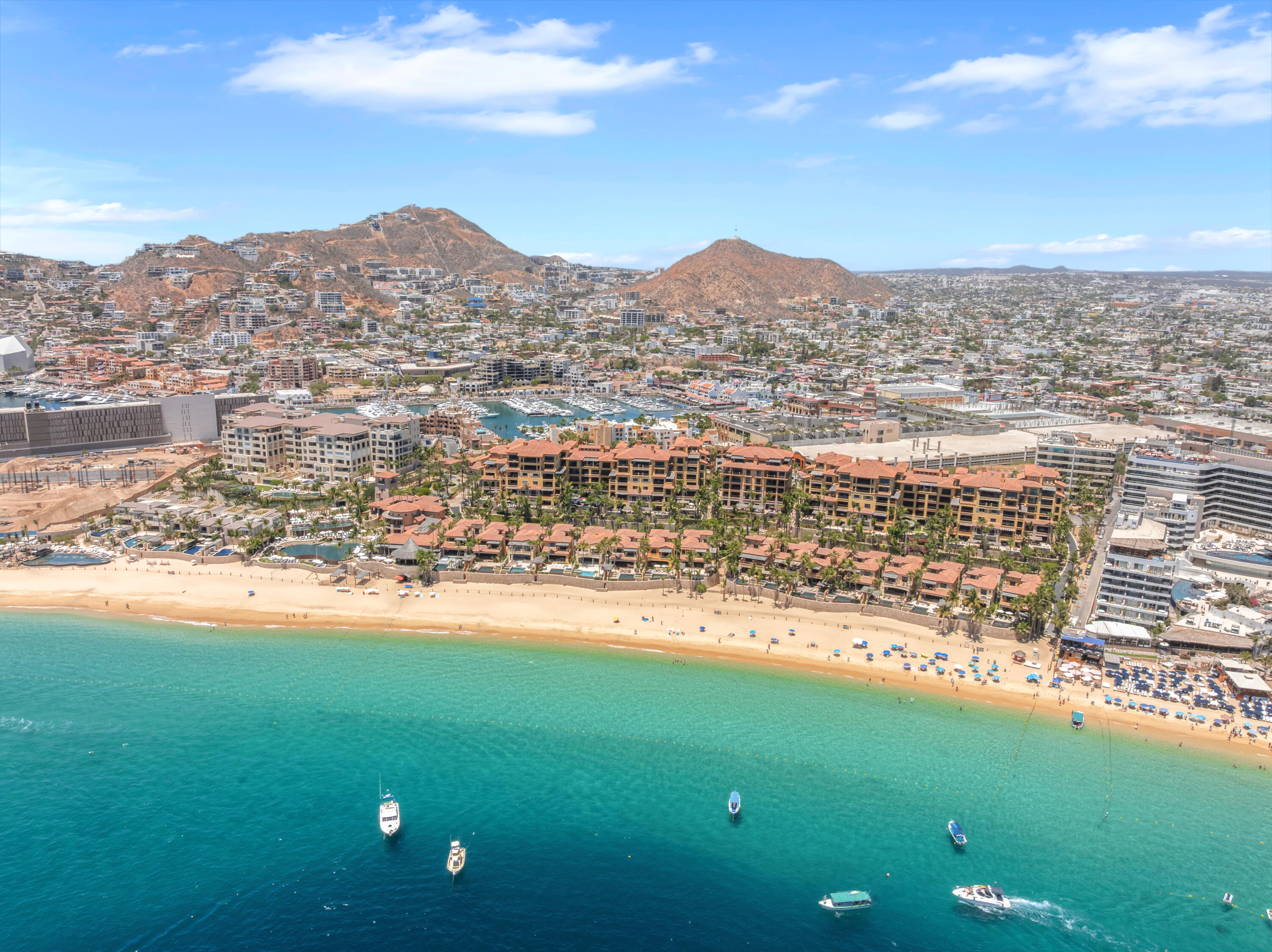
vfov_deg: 56.8
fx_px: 881
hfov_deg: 71.6
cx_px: 636
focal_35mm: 24
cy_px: 476
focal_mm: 12.29
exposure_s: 1/80
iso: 100
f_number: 7.1
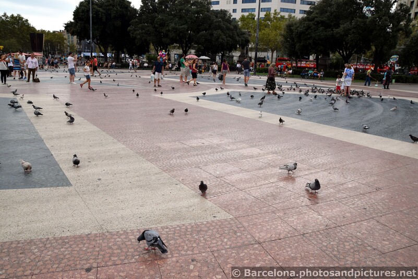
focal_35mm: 27
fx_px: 313
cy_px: 140
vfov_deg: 47.9
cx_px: 209
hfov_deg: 67.4
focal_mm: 18
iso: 200
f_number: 10
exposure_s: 1/400
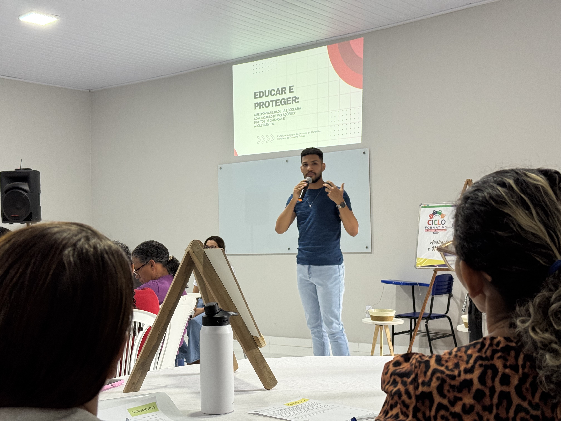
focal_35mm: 48
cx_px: 280
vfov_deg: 30.3
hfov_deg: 39.7
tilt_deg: +2.0
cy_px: 210
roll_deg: +0.9
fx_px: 778
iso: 200
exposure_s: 1/60
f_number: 1.78
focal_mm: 6.76
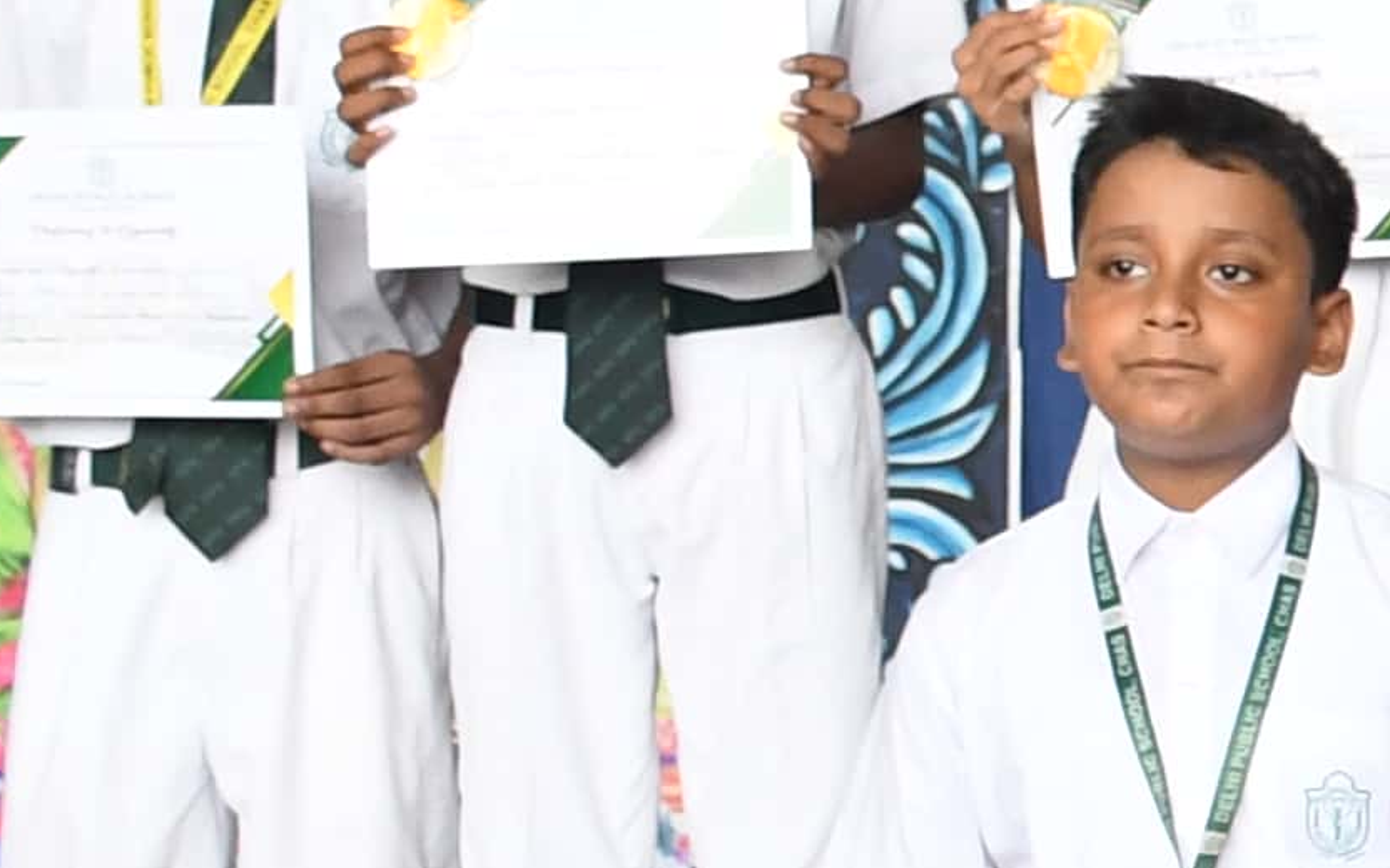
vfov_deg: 5.8
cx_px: 3637
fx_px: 8523
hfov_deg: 8.3
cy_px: 399
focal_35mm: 225
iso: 800
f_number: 4.5
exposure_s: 1/250
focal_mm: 22
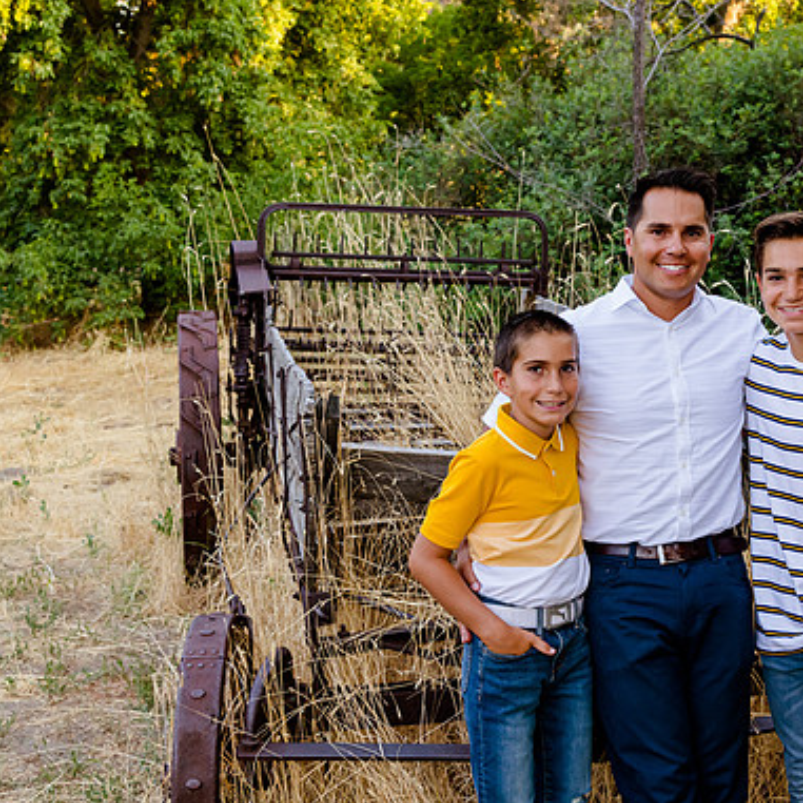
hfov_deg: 31.7
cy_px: 387
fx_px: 1391
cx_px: 594
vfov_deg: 32.2
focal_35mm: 53
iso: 1000
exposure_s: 1/160
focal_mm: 38
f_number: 6.3
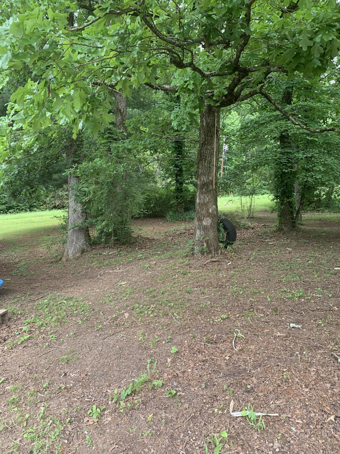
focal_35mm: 26
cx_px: 170
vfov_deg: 67.3
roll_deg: -1.4
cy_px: 227
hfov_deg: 53.1
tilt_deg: +5.0
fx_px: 340
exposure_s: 1/122
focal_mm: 4.25
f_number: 1.8
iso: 40
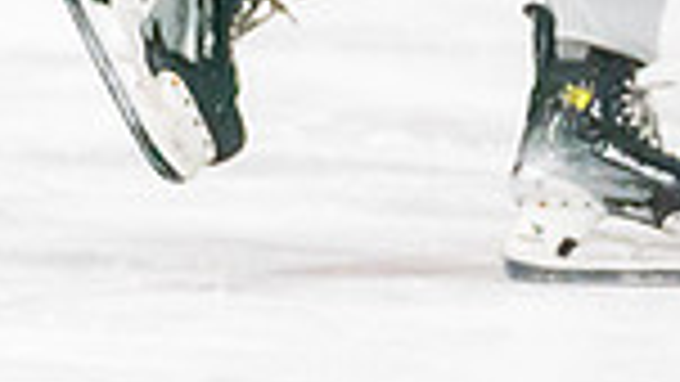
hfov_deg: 1.8
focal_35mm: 1212
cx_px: 1003
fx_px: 21857
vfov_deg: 1.0
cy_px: -180
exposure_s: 1/1250
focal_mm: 152
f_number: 2.8
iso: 3200
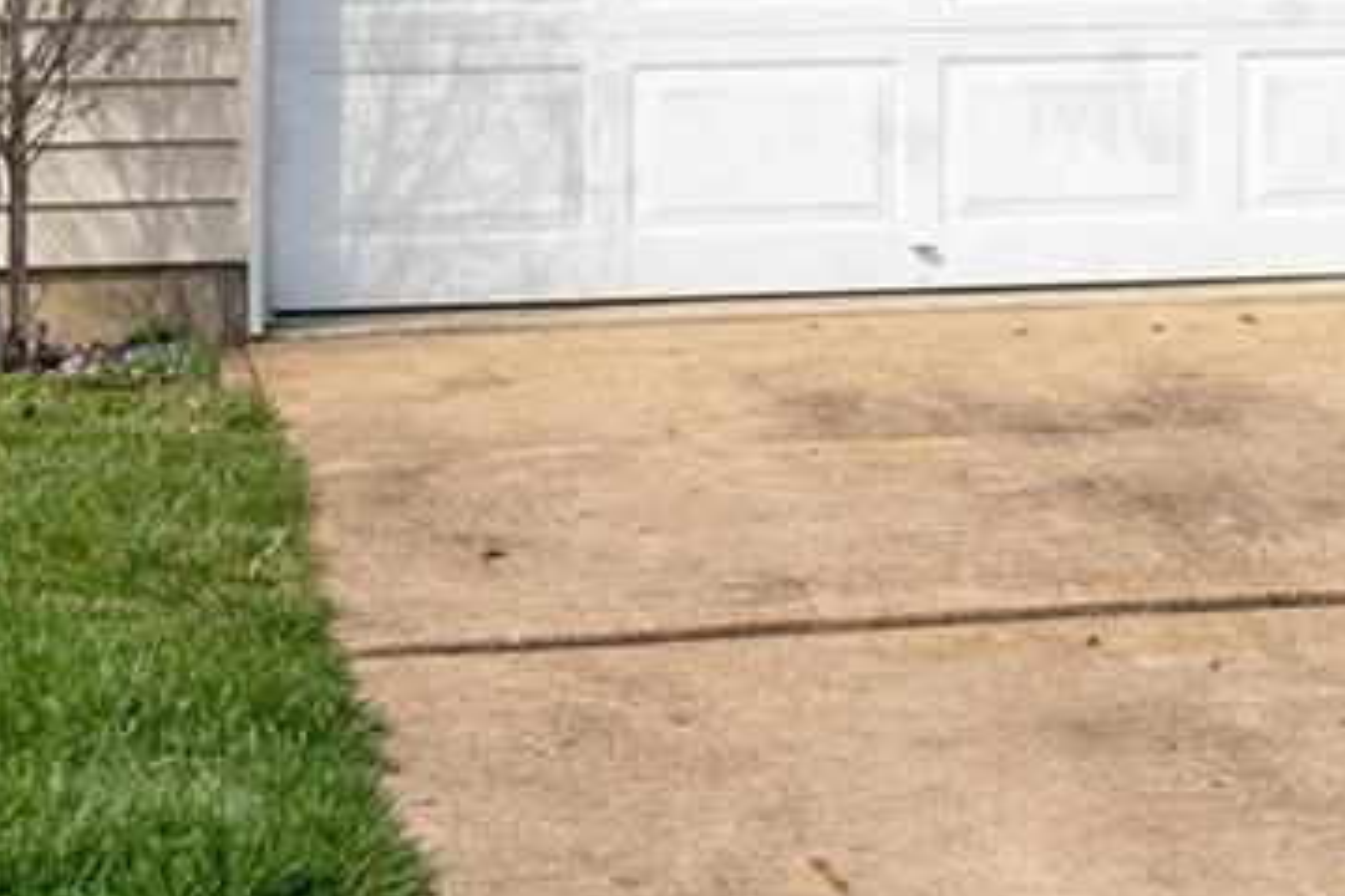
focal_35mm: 160
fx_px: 5977
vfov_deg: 8.4
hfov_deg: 12.0
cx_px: 2223
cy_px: -385
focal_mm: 18
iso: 400
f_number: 8
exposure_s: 1/500
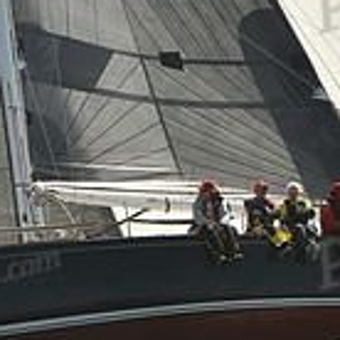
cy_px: 132
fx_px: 2778
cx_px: 190
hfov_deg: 7.0
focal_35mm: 250
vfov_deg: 7.0
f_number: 10
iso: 250
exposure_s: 1/800
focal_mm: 70
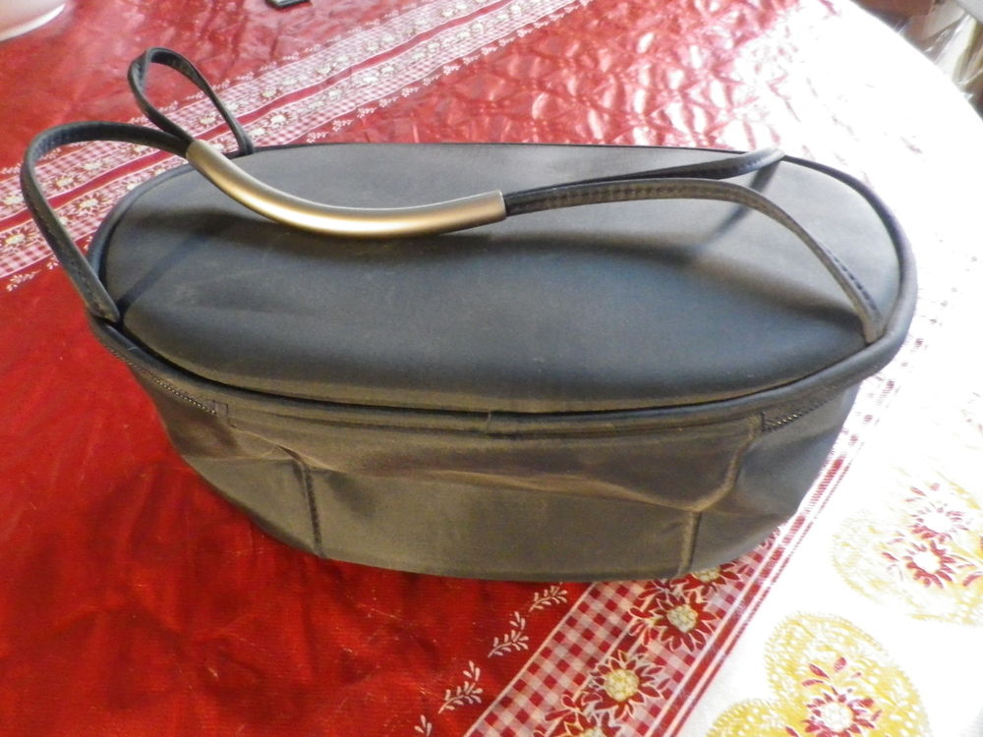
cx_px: 492
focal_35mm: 25
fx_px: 710
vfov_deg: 54.9
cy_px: 368
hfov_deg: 69.4
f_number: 3.5
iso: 800
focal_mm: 4.5
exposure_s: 1/8
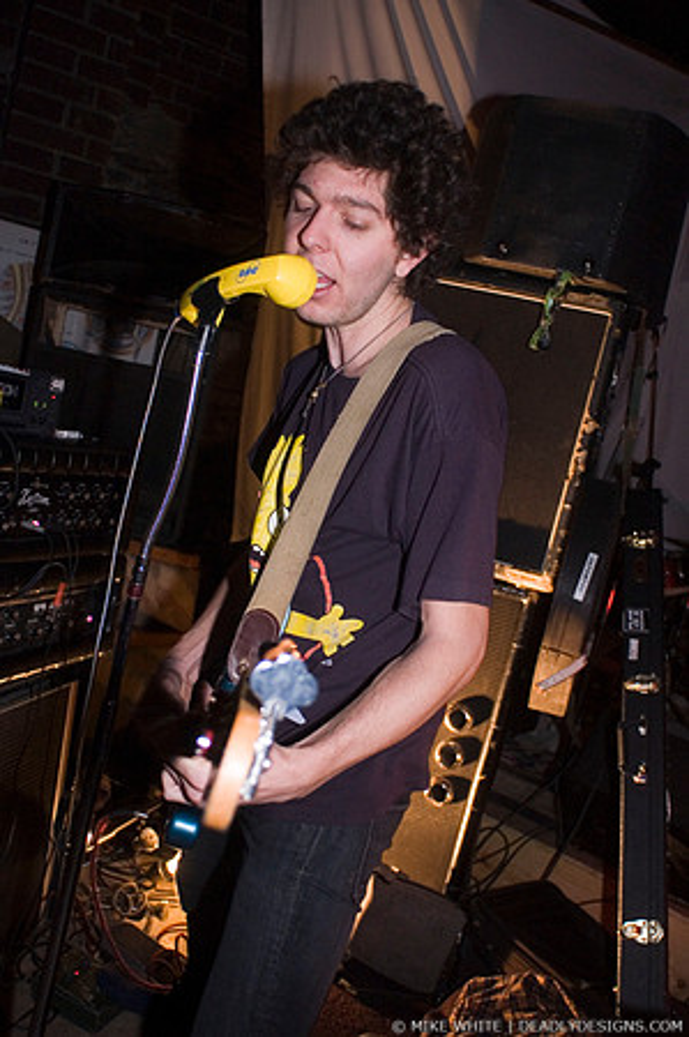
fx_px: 863
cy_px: 518
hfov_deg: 43.5
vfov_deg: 62.0
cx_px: 344
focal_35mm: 30
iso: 800
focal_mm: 20
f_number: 2.8
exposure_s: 1/13
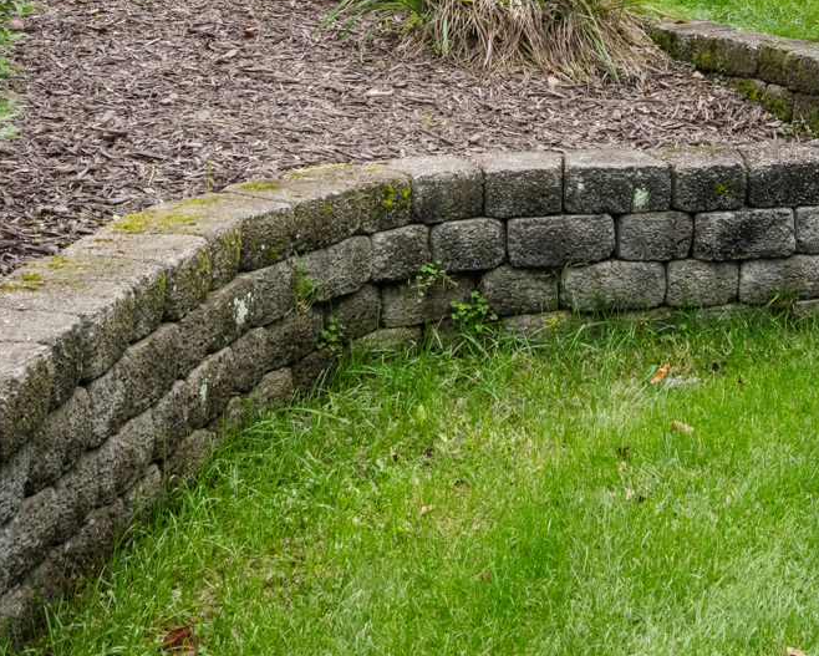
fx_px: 1989
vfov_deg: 17.6
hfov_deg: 22.6
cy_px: -197
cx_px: 773
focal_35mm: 82
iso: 400
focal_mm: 23
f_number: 9
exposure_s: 1/40
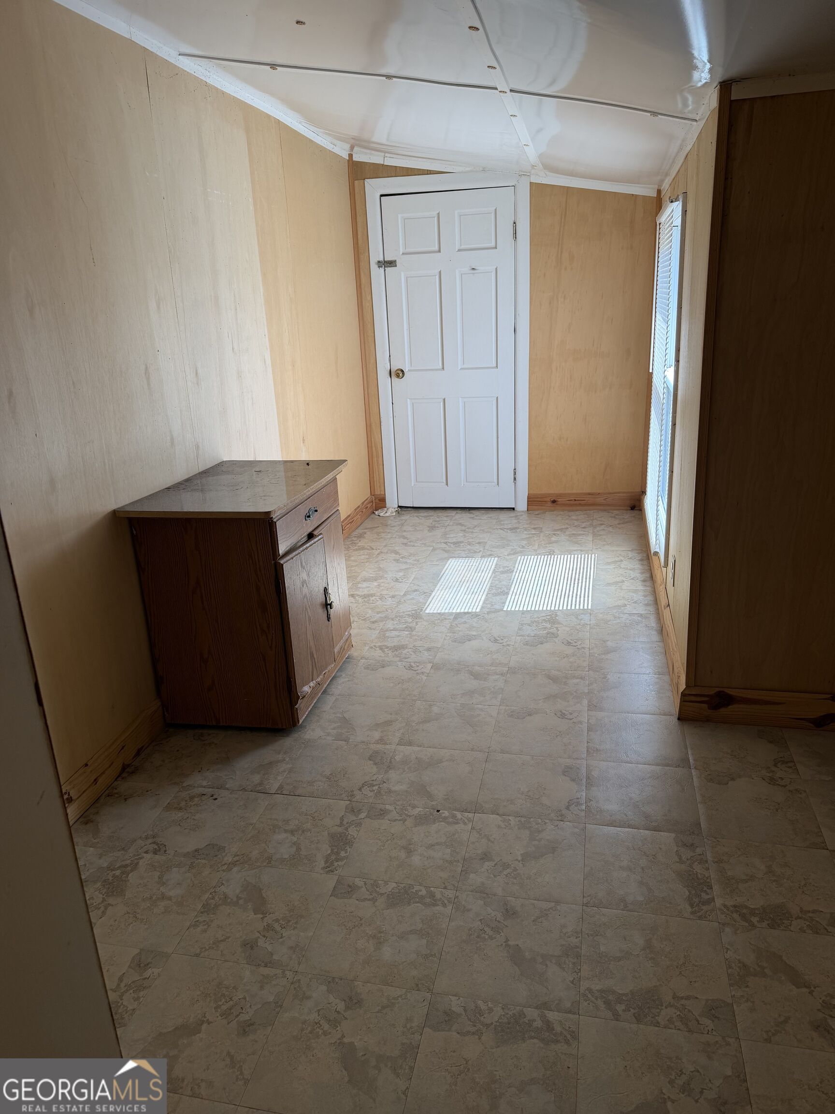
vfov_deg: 71.6
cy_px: 557
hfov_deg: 56.8
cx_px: 418
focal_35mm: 24
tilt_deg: -17.9
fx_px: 772
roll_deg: +2.8
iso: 64
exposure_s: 1/235
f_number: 1.78
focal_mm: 6.76
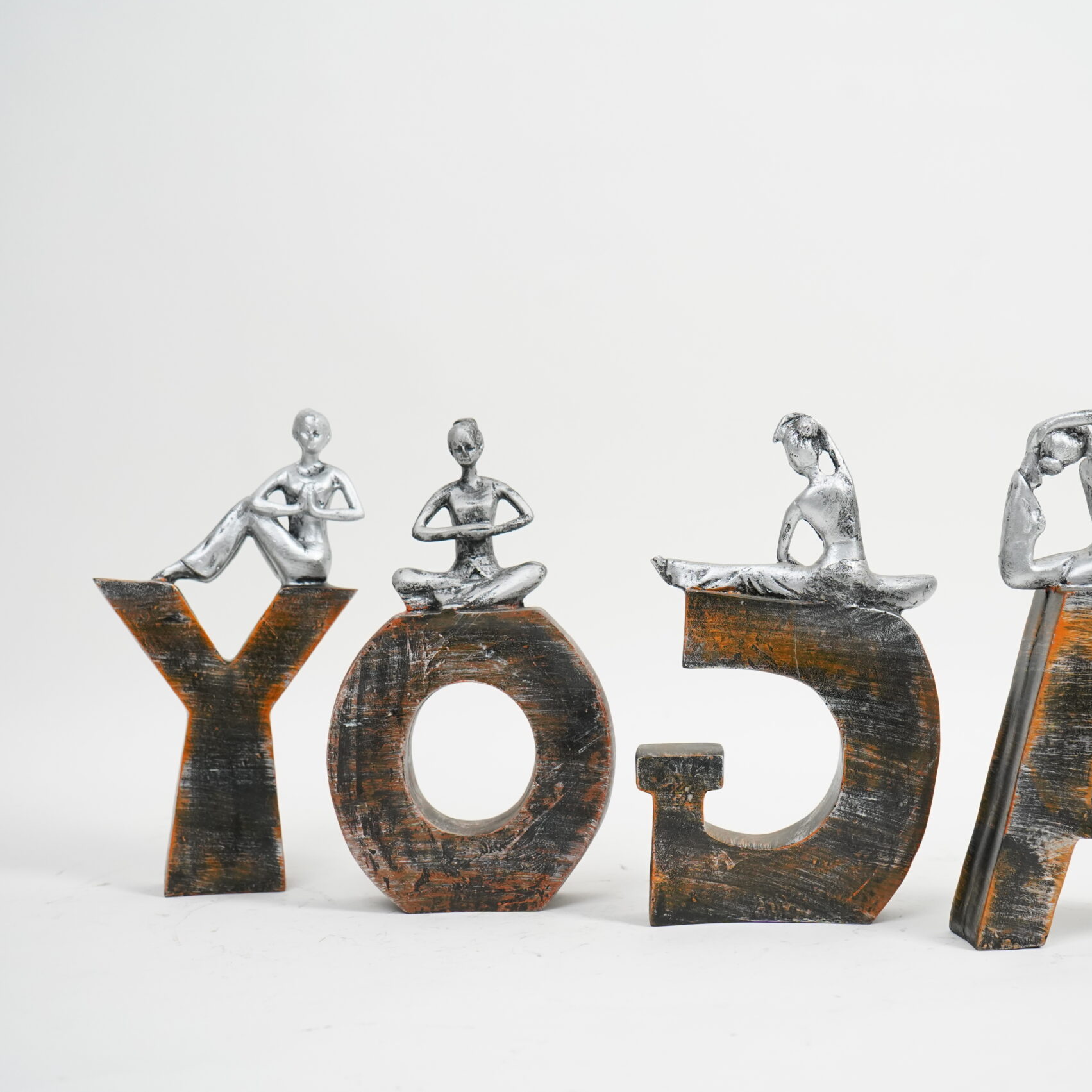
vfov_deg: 36.8
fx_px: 1642
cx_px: 687
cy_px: 545
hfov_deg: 36.6
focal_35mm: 46
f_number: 6.3
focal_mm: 36
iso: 3200
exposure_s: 1/800
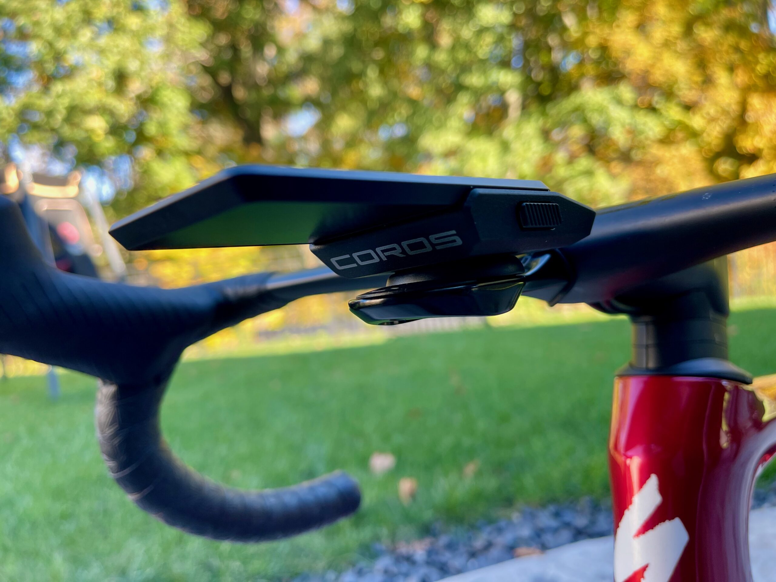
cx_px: 388
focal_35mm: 25
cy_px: 291
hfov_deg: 69.4
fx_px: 560
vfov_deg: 54.9
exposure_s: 1/133
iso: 32
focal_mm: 5.1
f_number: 1.6
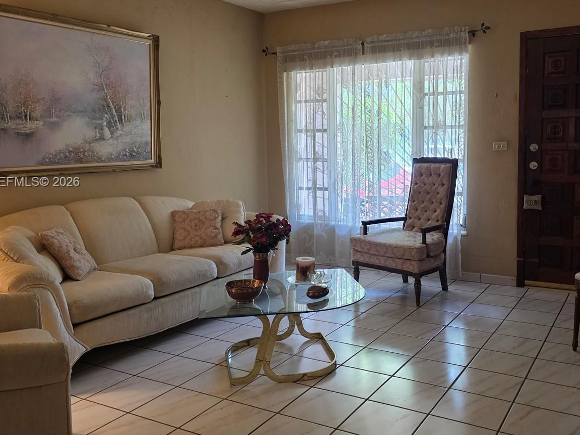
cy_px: 183
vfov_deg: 42.8
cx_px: 334
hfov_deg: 55.1
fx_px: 553
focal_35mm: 33
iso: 640
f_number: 1.7
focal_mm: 6.3
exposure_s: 1/120
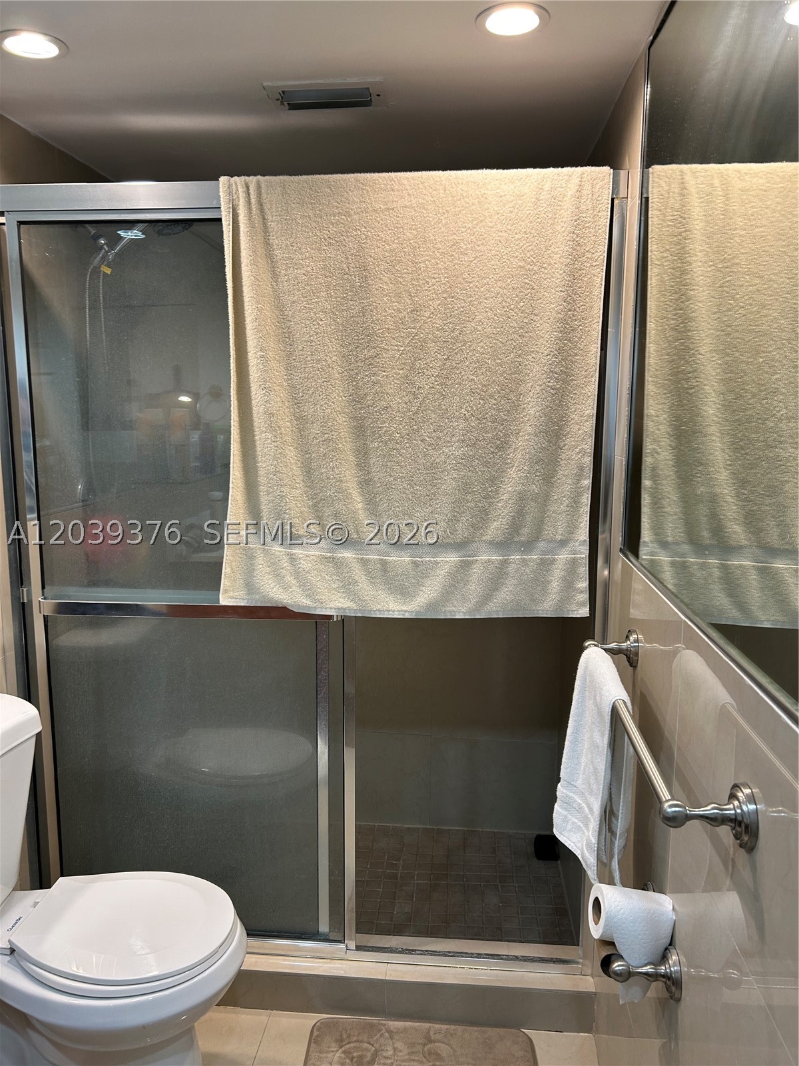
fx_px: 800
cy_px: 533
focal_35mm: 26
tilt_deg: -7.6
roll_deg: -1.2
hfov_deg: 53.1
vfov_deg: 67.3
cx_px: 400
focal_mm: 5.7
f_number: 1.5
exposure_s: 1/60
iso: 64
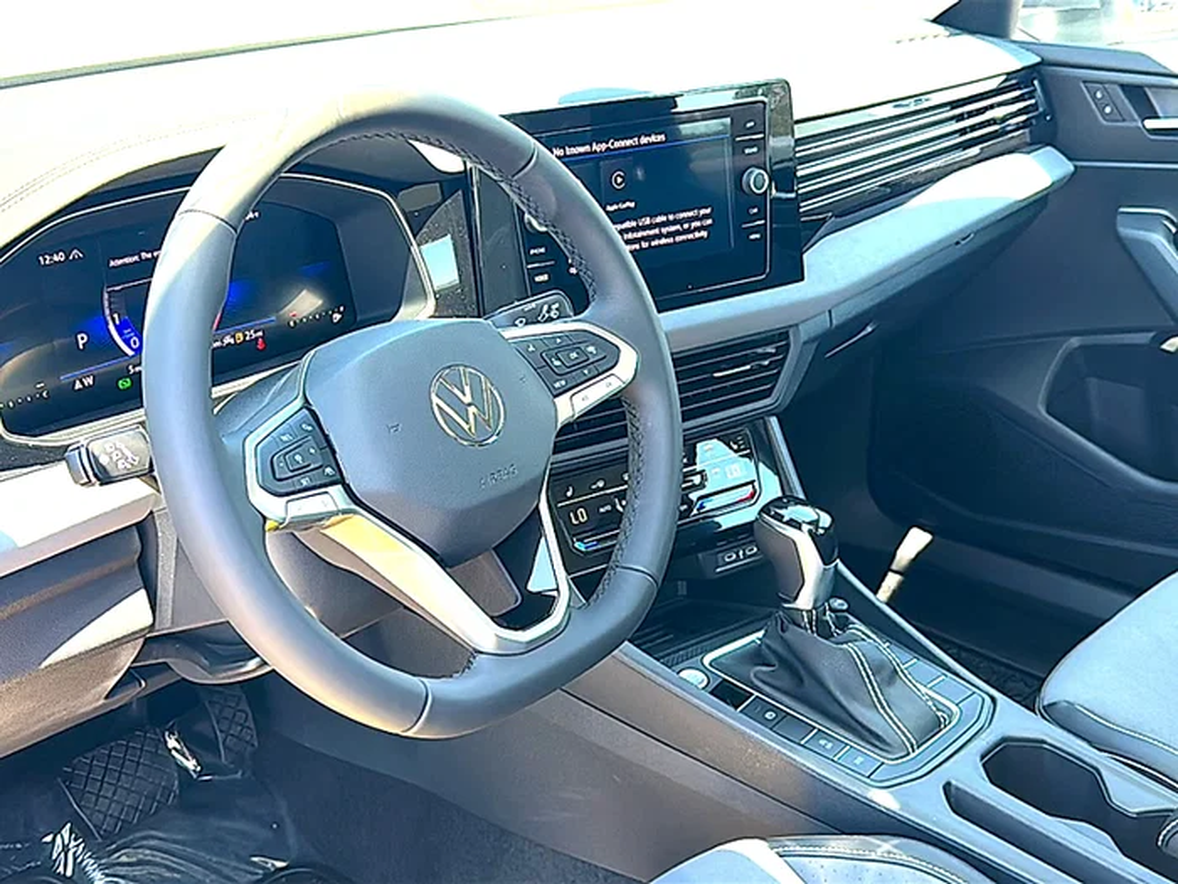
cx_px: 589
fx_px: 1327
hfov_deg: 47.9
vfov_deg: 36.8
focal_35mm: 39
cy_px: 442
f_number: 1.78
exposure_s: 1/285
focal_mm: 6.86
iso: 125
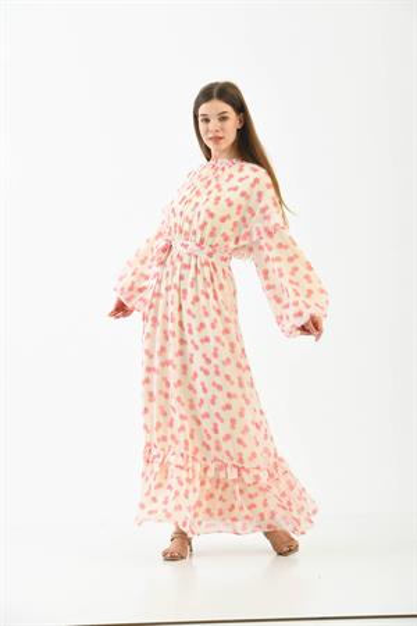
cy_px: 313
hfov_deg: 13.7
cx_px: 208
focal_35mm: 100
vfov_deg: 20.4
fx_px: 1737
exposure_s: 1/160
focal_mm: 100
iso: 100
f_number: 7.1
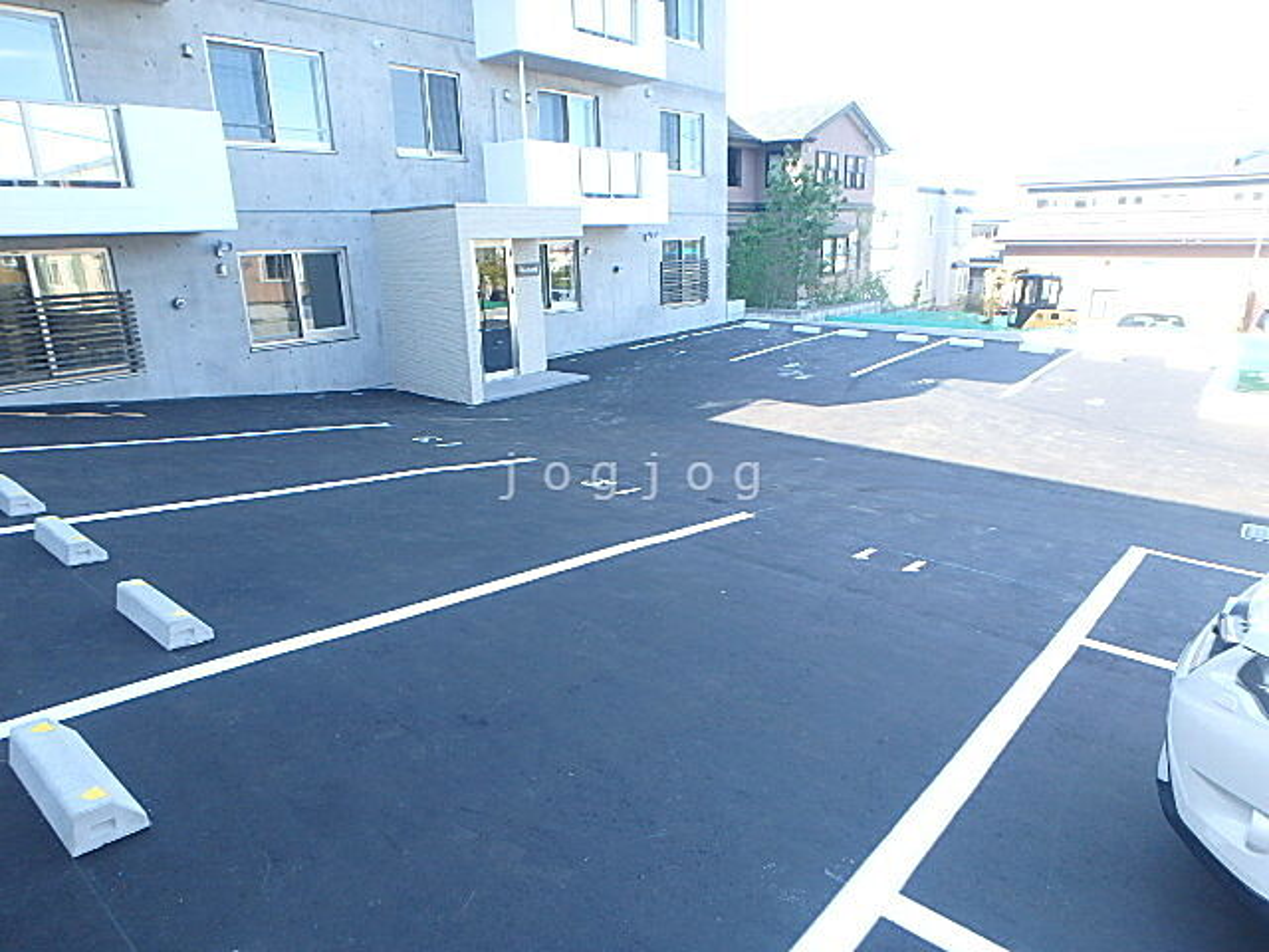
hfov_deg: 79.0
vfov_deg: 63.4
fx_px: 770
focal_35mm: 21
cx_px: 634
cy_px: 476
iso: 125
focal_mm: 3.7
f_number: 3.5
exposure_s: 1/100
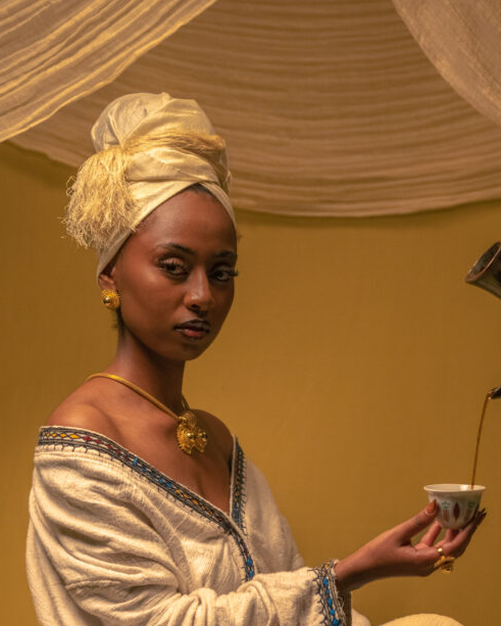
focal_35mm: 105
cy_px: 443
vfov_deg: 18.2
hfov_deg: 14.7
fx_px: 1945
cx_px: 310
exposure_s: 1/125
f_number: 3.2
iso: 1000
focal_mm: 67
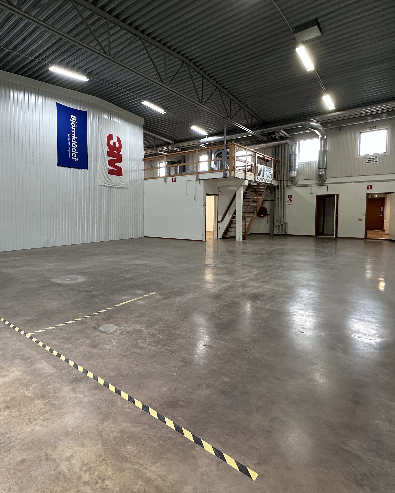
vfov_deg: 80.2
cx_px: 132
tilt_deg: -3.1
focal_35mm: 20
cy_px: 227
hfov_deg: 66.3
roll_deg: +1.0
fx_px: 292
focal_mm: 2.22
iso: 250
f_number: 2.2
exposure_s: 1/100
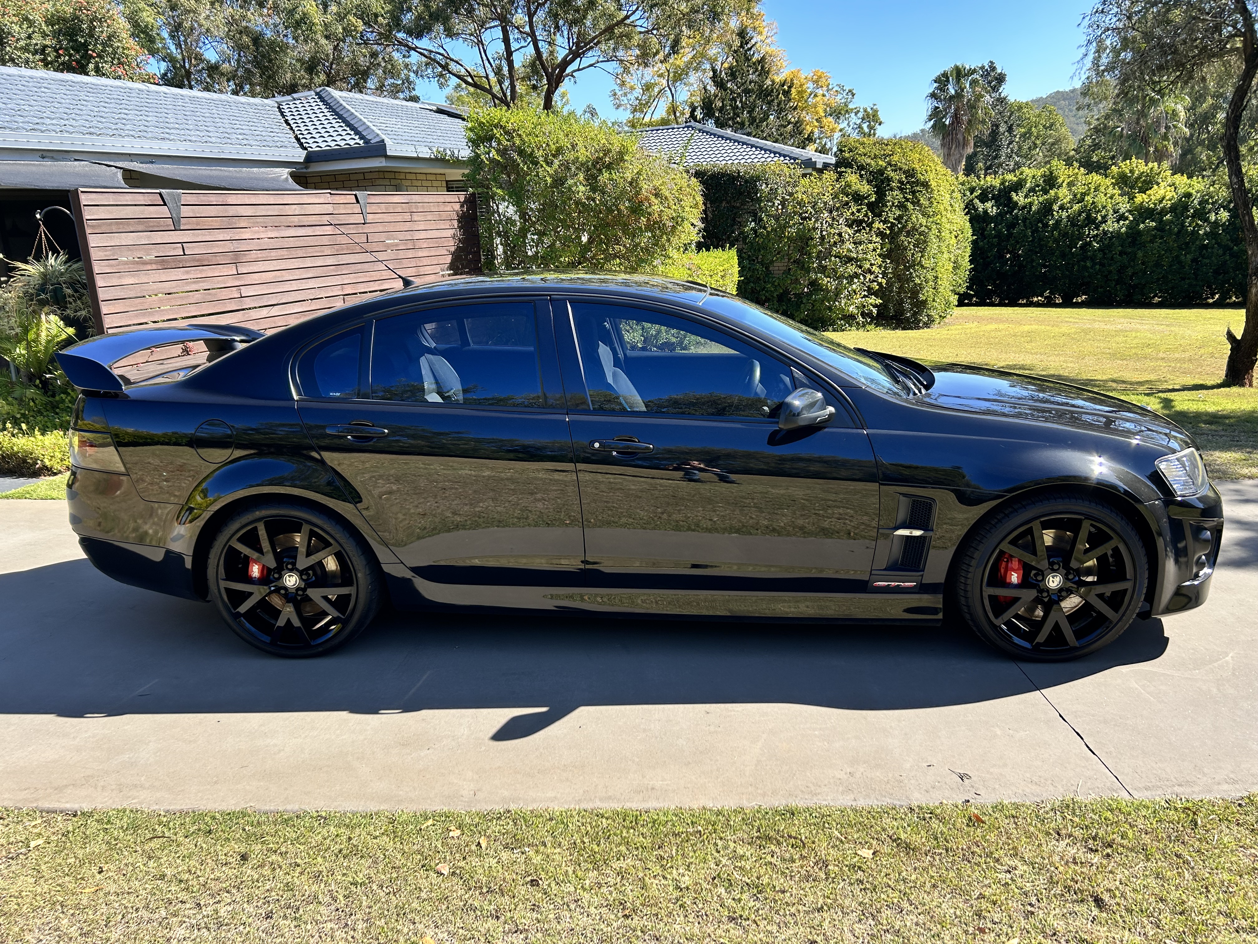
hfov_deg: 67.3
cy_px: 472
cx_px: 629
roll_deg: +2.9
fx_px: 945
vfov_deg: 53.1
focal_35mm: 26
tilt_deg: -15.0
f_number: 1.5
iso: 50
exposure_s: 1/1252
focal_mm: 5.7
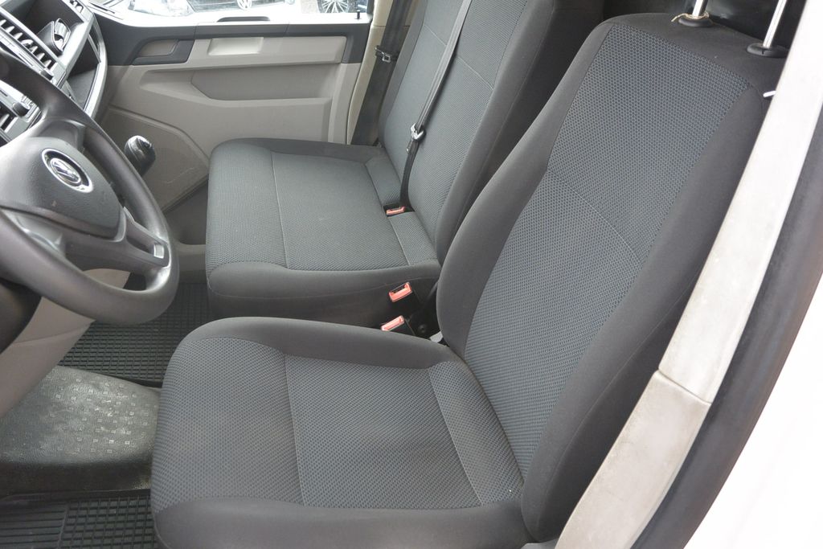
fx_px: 709
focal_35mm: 31
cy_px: 274
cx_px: 412
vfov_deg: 42.3
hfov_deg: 60.3
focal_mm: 11.8
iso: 200
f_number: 3.8
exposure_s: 1/125
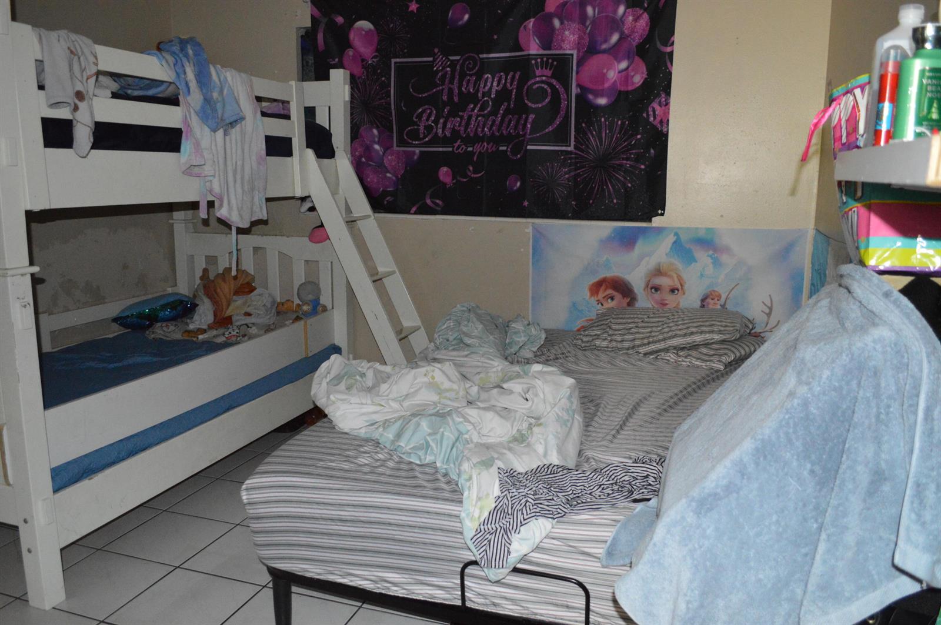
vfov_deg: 47.8
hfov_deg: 67.4
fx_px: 705
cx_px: 470
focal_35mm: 27
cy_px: 312
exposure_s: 1/60
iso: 3200
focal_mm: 18
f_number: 3.5
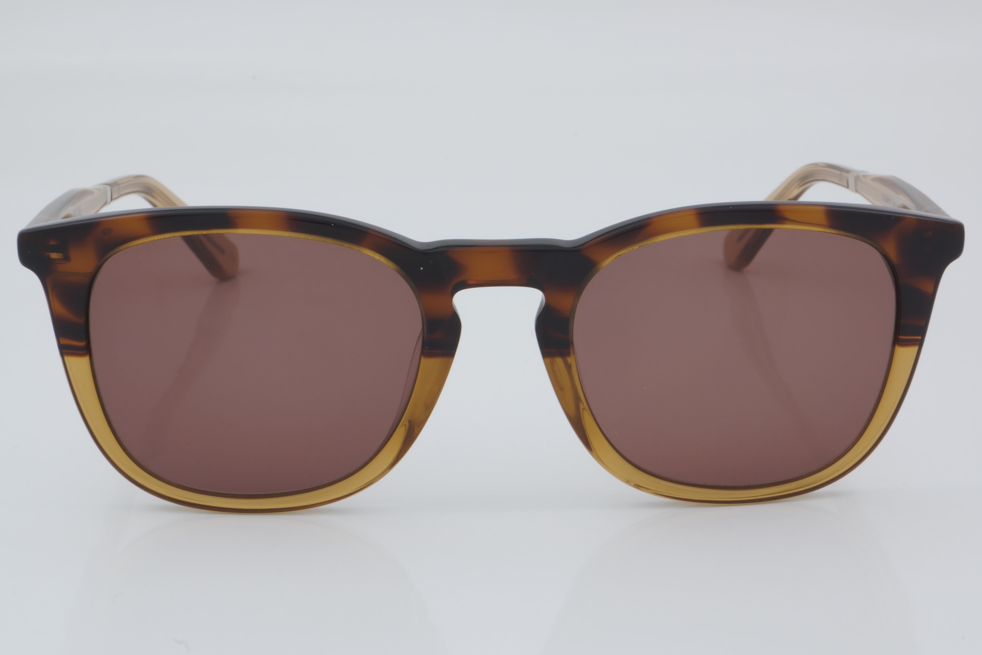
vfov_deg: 16.6
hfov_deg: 24.6
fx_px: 2250
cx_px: 491
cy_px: 328
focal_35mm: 82
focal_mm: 55
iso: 100
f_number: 32
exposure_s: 1/4
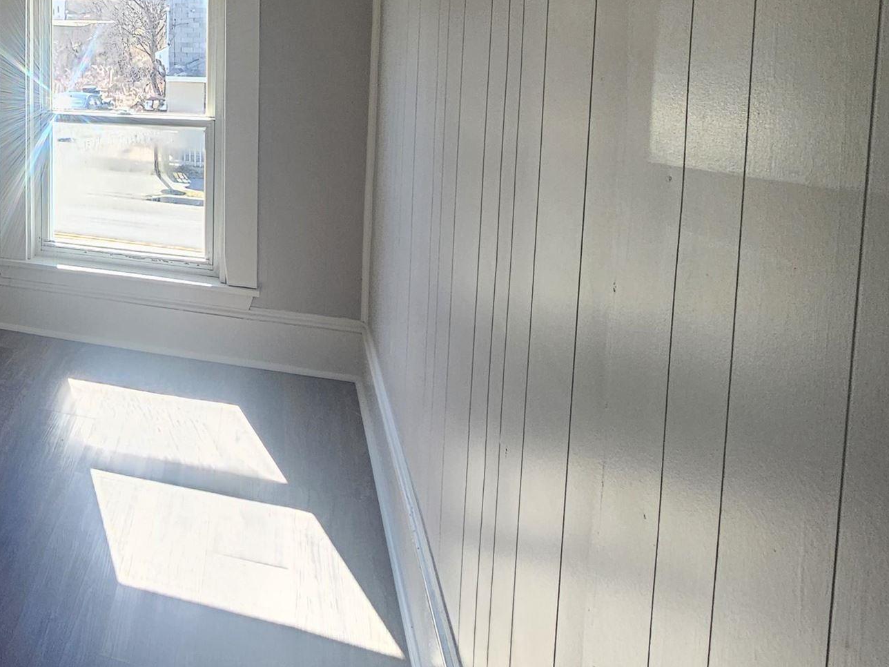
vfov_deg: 41.6
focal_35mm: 31
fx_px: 796
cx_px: -146
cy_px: 60
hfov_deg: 42.0
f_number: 2.2
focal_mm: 2.2
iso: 100
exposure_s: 1/207
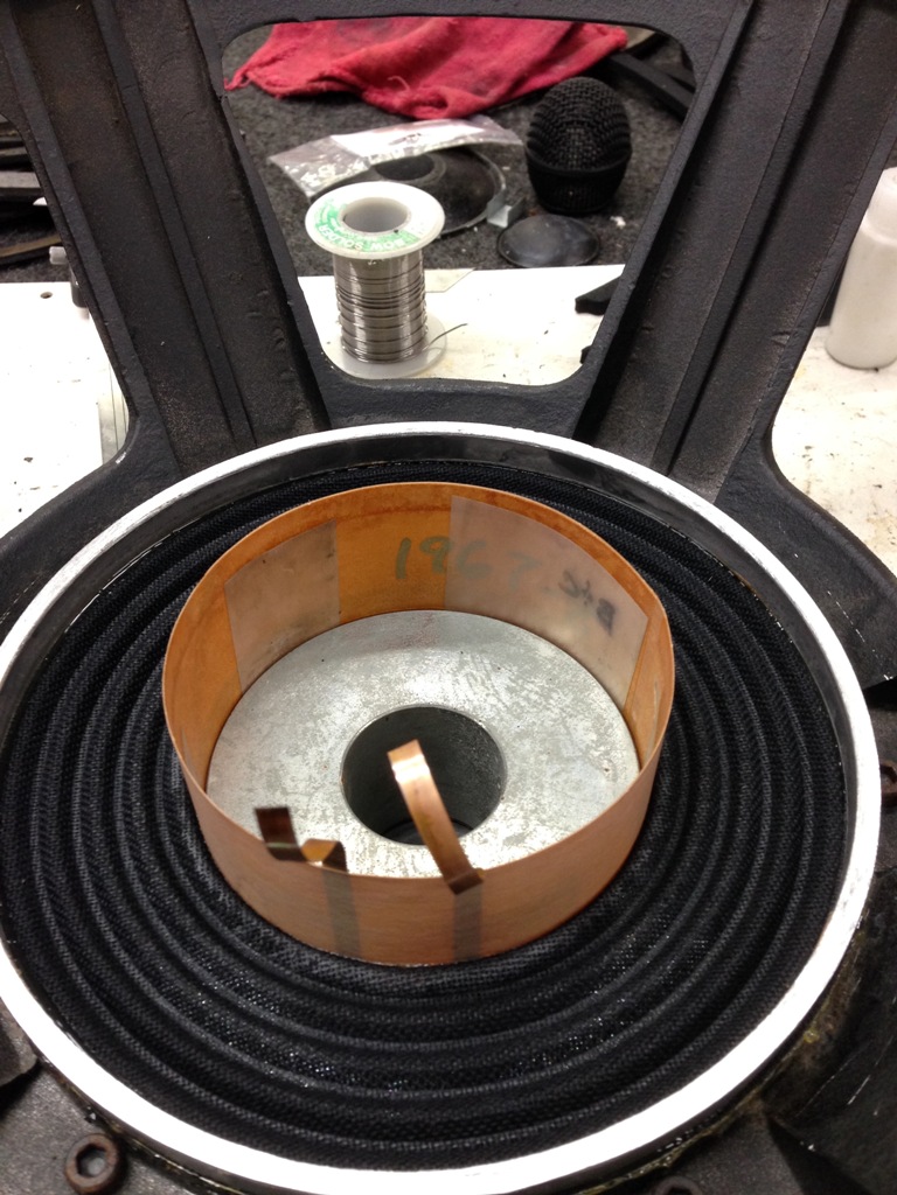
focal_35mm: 33
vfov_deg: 55.4
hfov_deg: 42.9
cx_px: 448
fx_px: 1140
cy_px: 598
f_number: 2.4
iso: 125
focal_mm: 4.12
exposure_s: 1/20
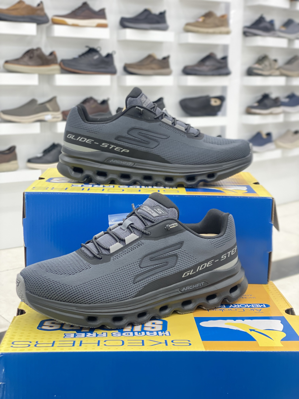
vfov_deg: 36.8
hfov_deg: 28.0
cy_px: 200
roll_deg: -1.0
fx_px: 599
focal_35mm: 52
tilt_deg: -9.0
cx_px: 150
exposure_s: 1/100
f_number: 2
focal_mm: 6
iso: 64
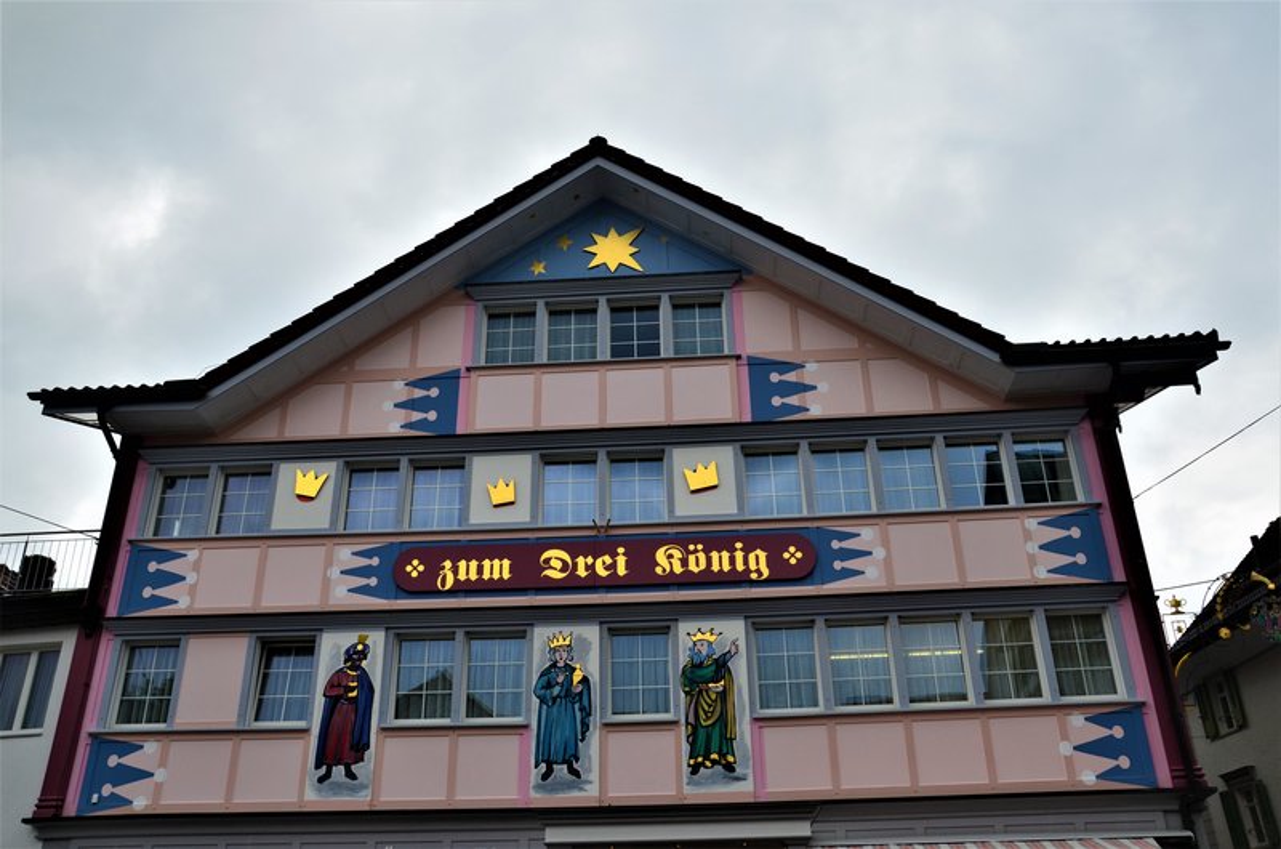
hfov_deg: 59.6
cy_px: 424
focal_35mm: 32
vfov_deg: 41.5
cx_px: 640
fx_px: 1119
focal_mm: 21
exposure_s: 1/80
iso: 320
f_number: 8
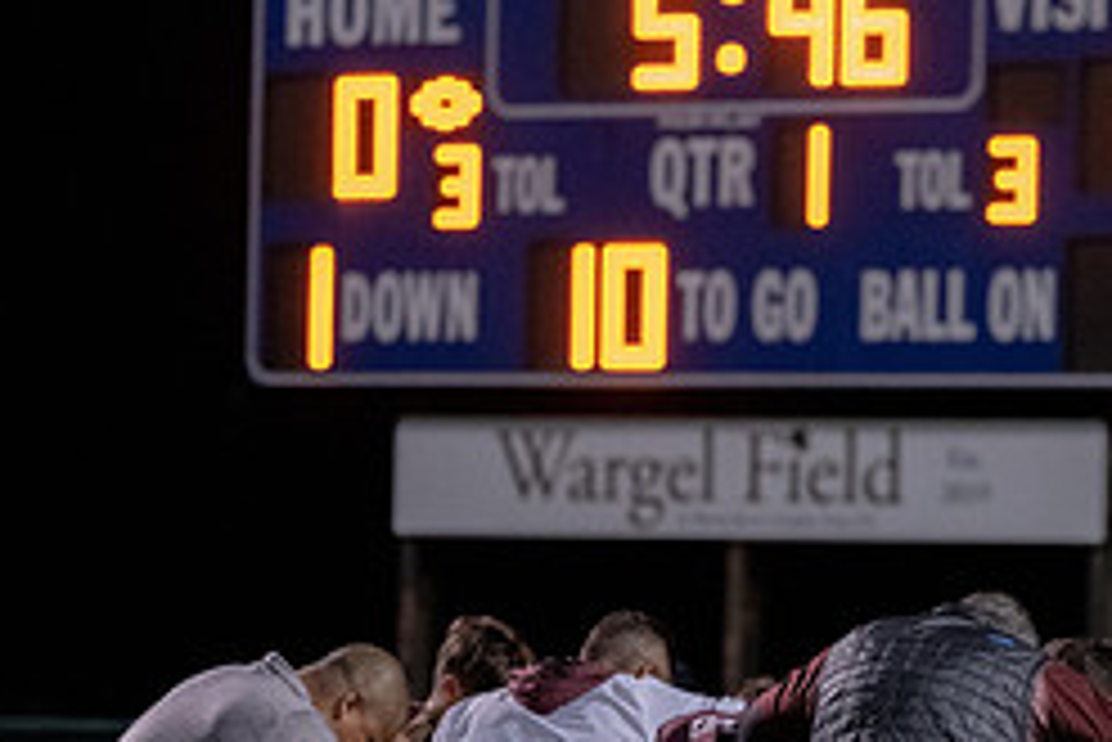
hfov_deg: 7.0
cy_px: 753
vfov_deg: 4.7
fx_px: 9055
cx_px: 986
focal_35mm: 293
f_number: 2.8
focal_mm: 125
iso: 8000
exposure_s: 1/500
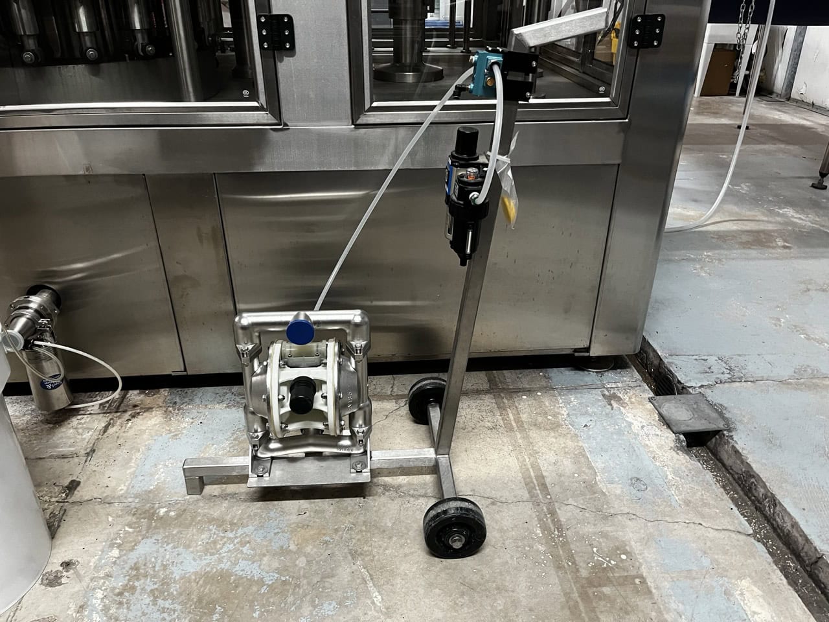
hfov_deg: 67.3
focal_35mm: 26
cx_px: 414
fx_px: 623
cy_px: 311
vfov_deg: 53.1
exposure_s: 1/42
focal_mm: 5.1
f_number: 1.6
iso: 400
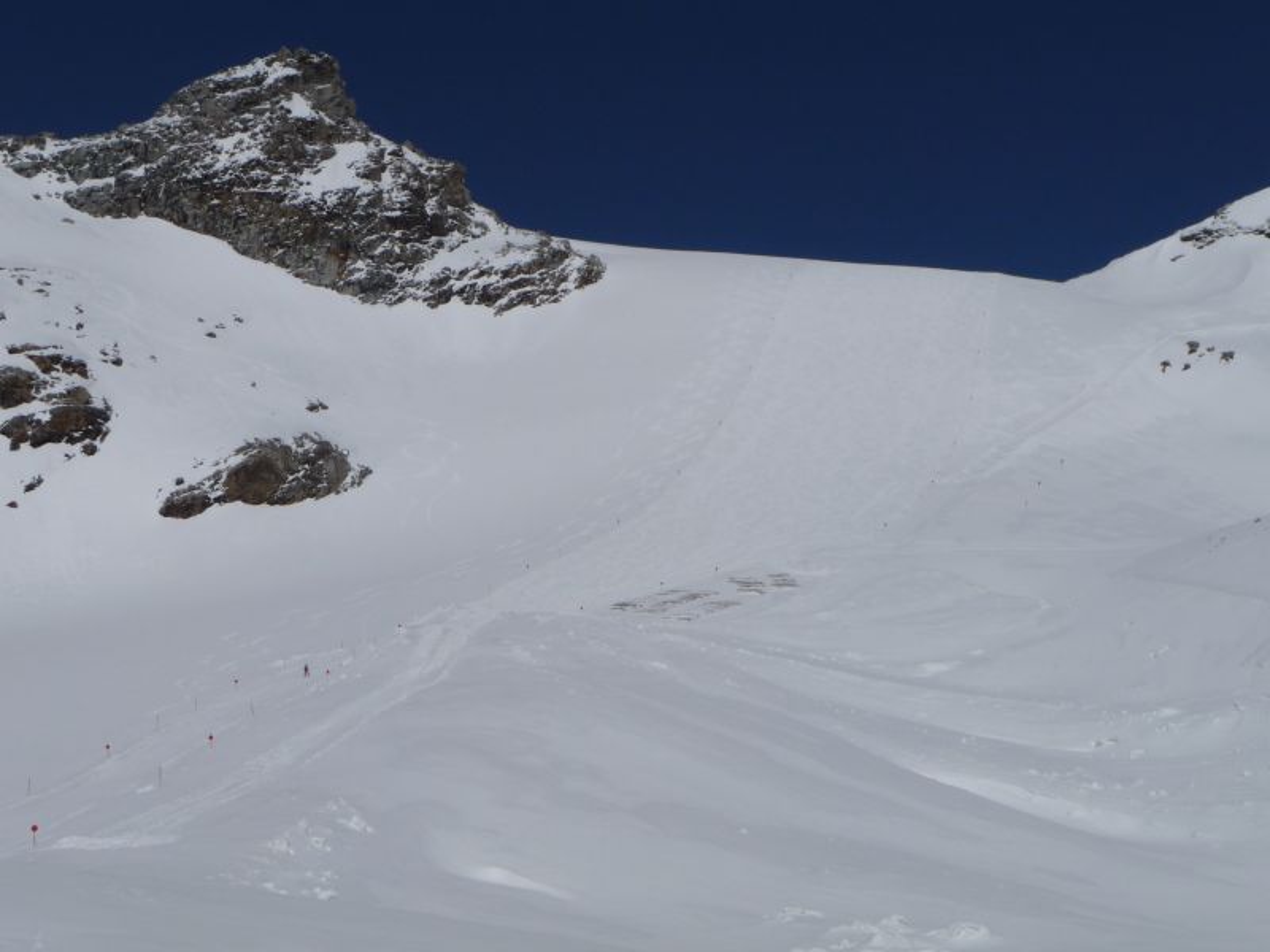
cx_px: 635
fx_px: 2275
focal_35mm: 62
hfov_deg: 31.2
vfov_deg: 23.7
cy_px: 476
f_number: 10
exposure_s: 1/1300
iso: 100
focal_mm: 10.5
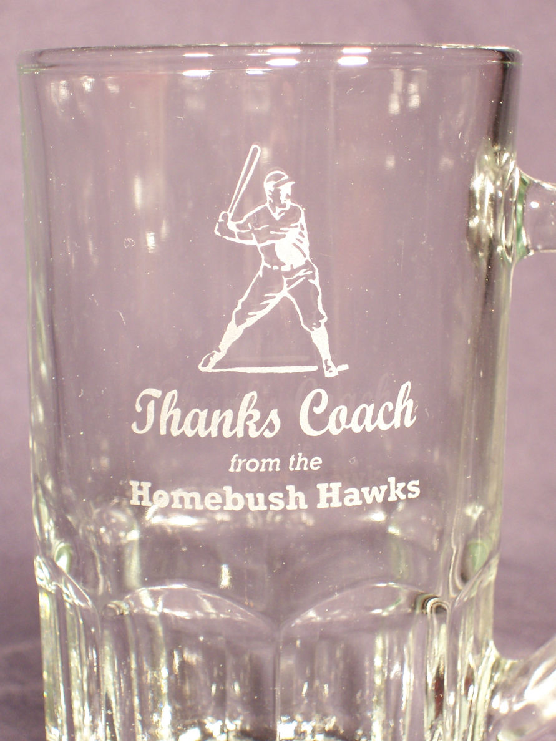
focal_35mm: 102
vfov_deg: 19.3
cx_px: 278
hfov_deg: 14.5
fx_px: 2184
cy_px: 370
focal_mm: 16.8
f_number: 4.6
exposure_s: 1/90
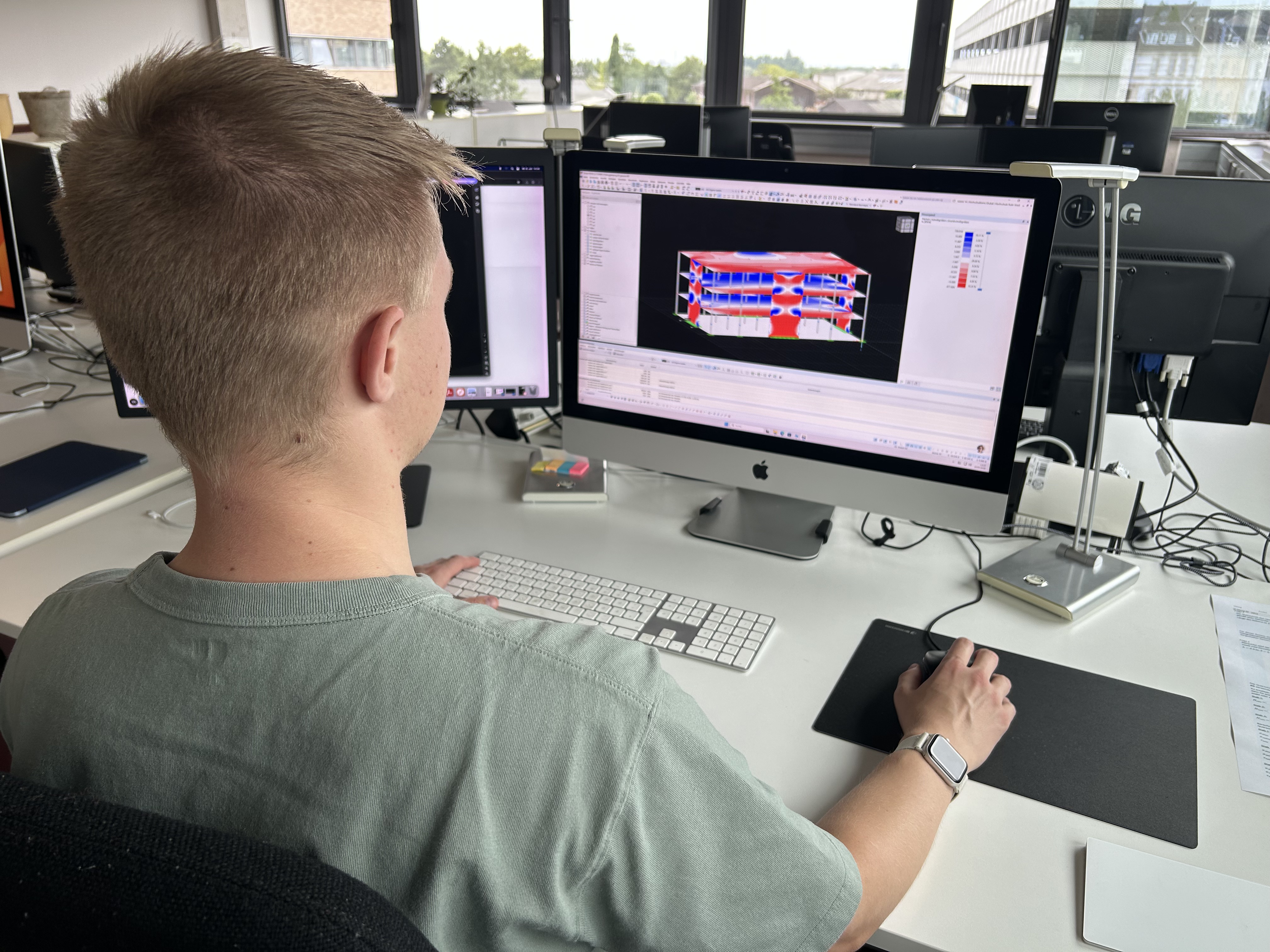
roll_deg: -0.7
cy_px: 476
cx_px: 635
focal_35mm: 26
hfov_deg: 67.3
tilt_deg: -22.8
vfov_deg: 53.1
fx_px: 954
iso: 32
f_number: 1.5
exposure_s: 1/140
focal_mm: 5.7
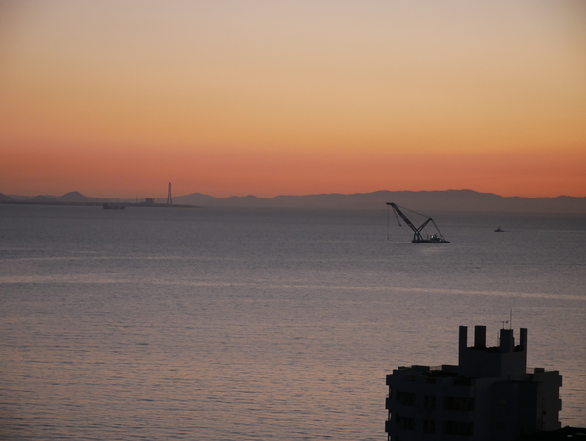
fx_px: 2033
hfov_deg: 16.4
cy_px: 220
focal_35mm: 120
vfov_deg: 12.4
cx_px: 293
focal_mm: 60
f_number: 5.6
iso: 800
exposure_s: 1/80
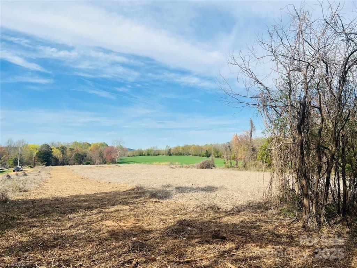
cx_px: 178
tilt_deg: +3.2
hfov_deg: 67.3
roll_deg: -0.4
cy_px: 134
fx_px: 268
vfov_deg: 53.1
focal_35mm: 26
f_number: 1.5
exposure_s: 1/5882
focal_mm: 5.7
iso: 50
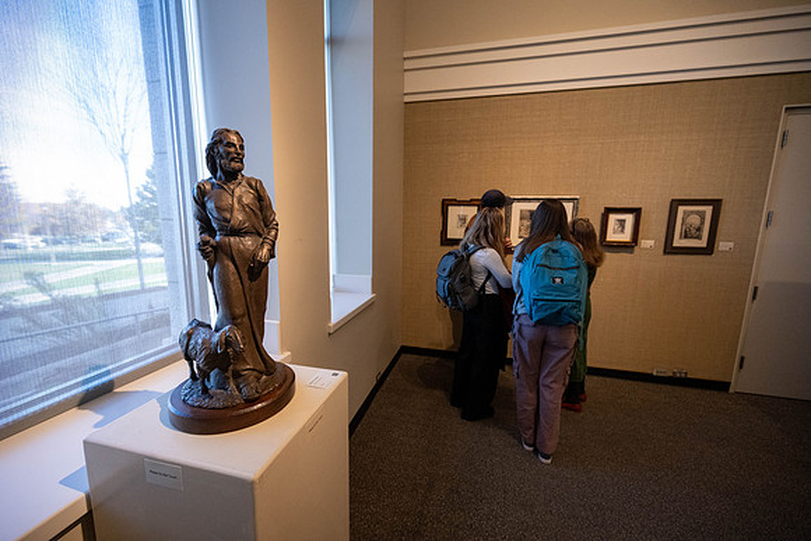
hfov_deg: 104.2
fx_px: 315
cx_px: 406
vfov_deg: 81.2
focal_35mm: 14
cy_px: 270
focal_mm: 14
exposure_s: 1/200
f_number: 4
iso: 4000
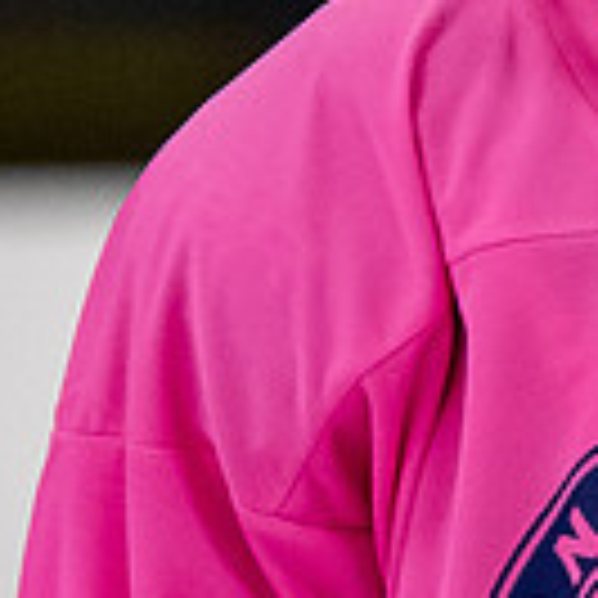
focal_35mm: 2021
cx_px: 928
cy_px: -230
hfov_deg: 0.9
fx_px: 39500
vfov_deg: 0.9
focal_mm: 200
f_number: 3.5
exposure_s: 1/800
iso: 2000
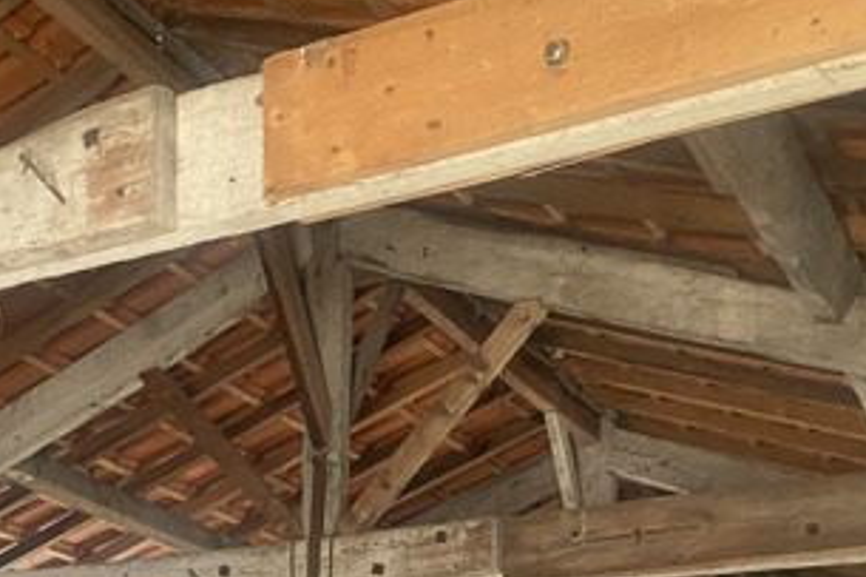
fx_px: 1707
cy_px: 807
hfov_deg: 27.7
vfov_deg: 17.6
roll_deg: -1.3
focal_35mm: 71
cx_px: 128
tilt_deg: +4.2
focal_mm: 4.25
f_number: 1.8
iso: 250
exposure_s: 1/60
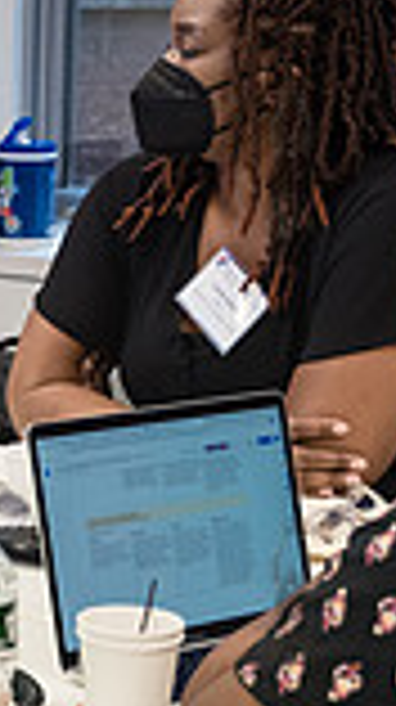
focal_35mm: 120
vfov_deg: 17.9
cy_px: 375
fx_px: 2246
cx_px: -292
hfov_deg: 9.6
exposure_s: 1/320
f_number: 4
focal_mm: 31
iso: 2000
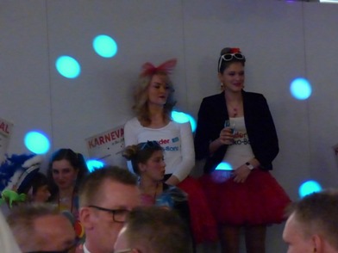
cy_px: 126
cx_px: 169
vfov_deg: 6.4
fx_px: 2265
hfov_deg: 8.5
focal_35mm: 232
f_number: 2.8
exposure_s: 1/30
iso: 3200
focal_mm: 41.8
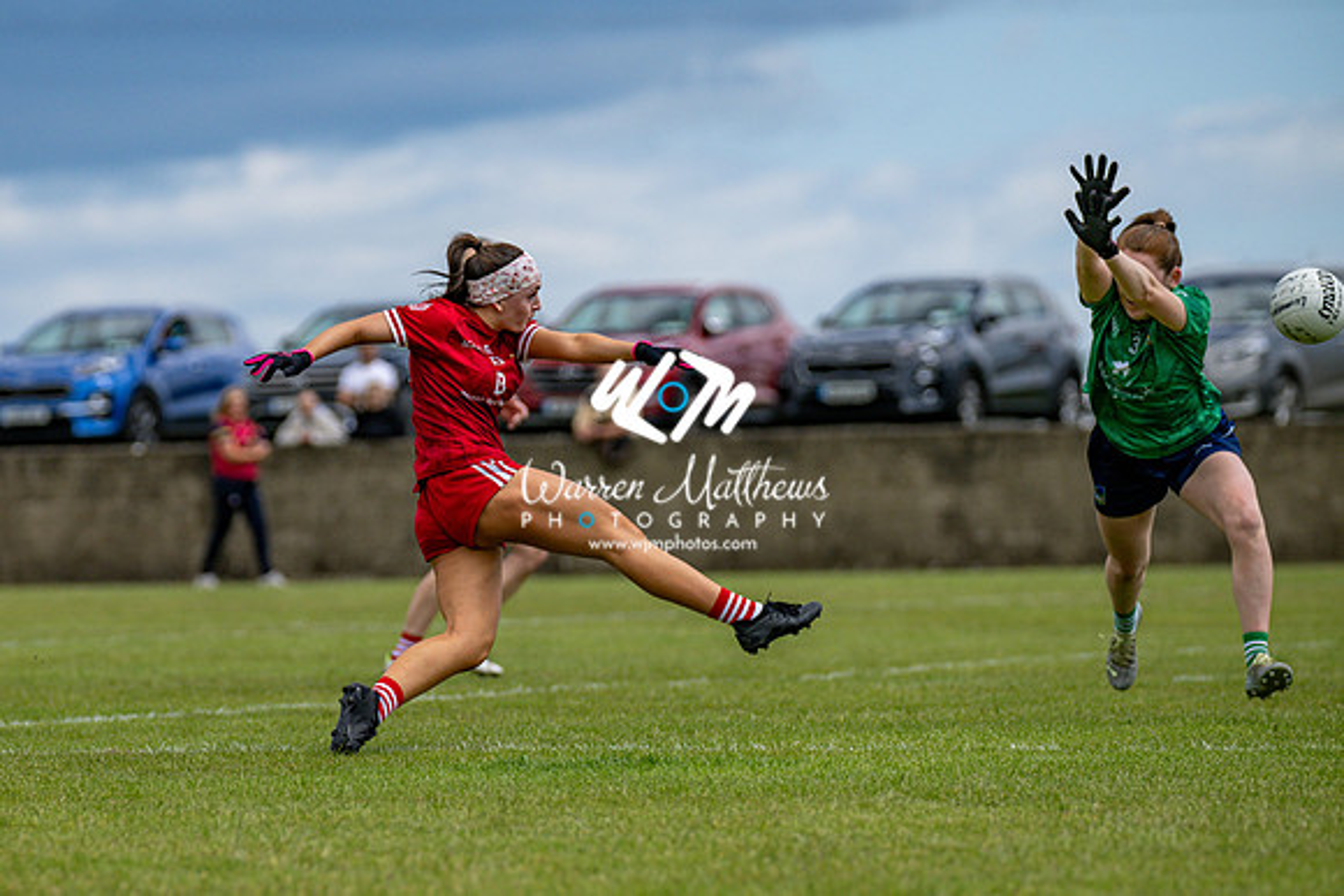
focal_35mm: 276
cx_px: 394
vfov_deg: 5.0
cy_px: 486
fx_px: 10291
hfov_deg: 7.5
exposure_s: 1/6400
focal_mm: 195
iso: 220
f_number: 2.8
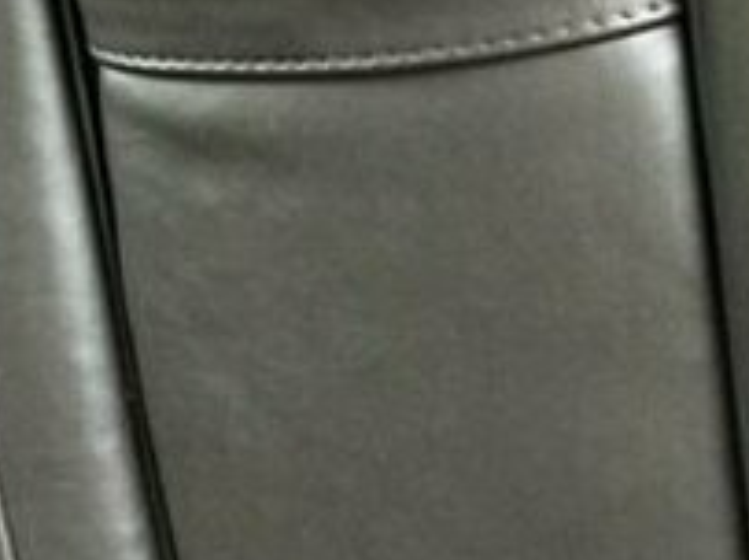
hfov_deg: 13.8
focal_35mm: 142
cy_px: 873
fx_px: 3071
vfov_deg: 10.1
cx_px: 627
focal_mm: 6.86
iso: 250
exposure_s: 1/74
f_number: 1.78
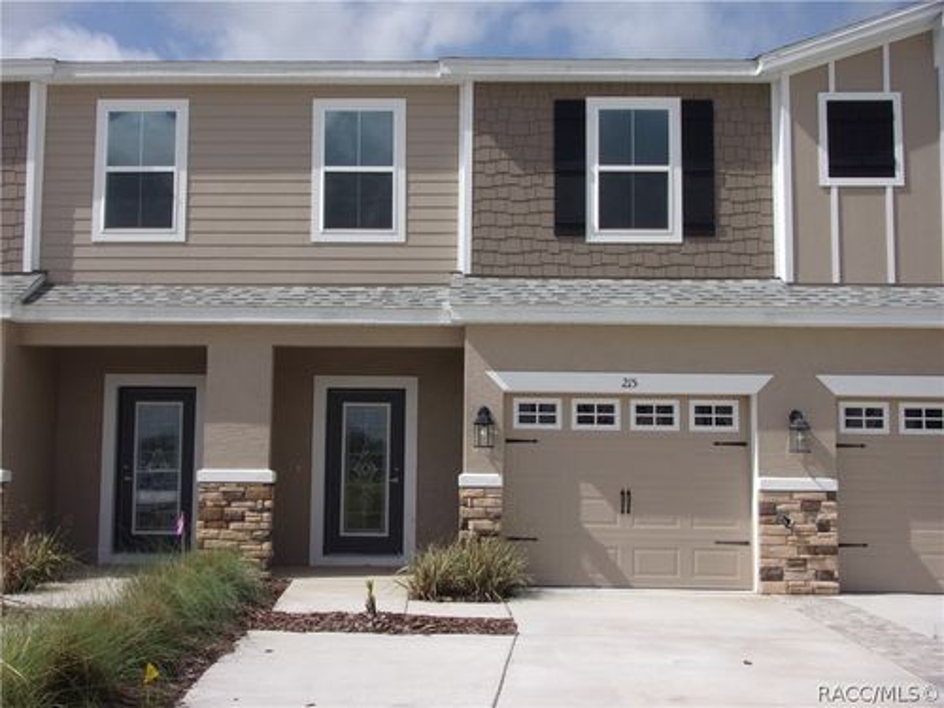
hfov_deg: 47.9
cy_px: 354
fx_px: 1064
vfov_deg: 36.8
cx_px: 472
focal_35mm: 39
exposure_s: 1/140
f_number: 12.95
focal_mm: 7
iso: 80
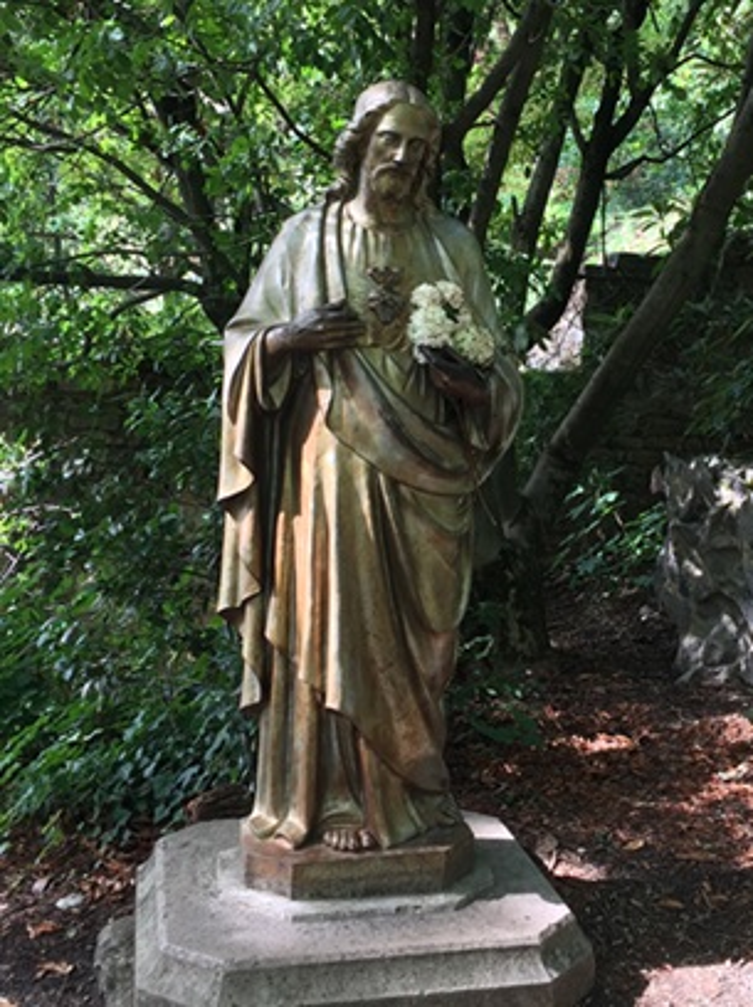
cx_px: 376
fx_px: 843
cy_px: 504
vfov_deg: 61.7
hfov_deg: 48.1
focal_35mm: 29
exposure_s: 1/50
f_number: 2.2
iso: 40
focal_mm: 4.15
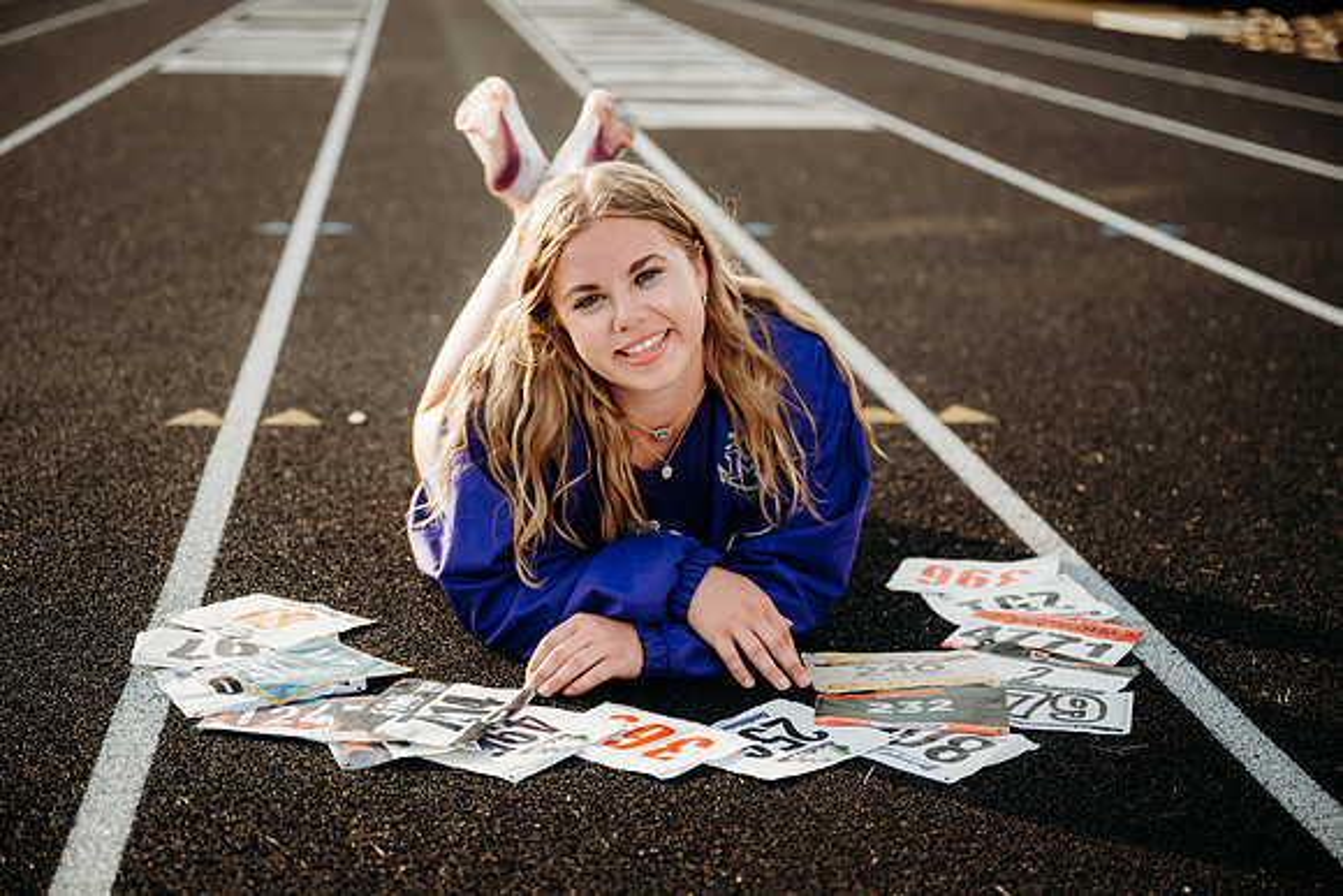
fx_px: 2385
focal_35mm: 64
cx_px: 672
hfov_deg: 31.4
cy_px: 448
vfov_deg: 21.3
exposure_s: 1/1250
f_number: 2.8
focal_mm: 60
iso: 200
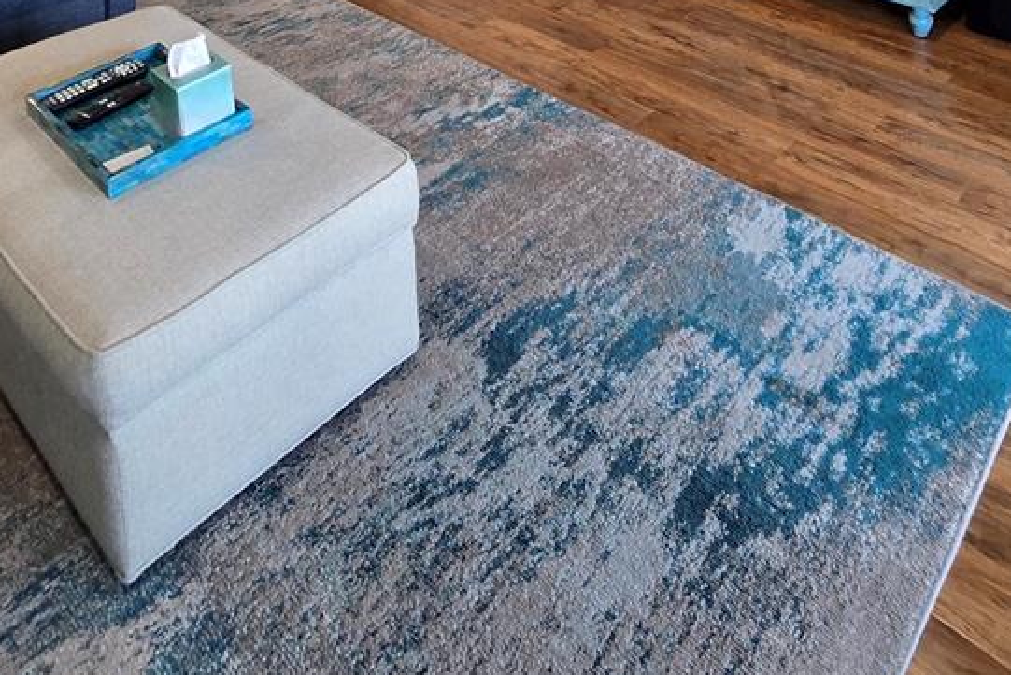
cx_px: 647
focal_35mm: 30
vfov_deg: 29.4
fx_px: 843
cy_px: -305
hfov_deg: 60.9
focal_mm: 2.2
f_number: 2.2
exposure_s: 1/60
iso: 125
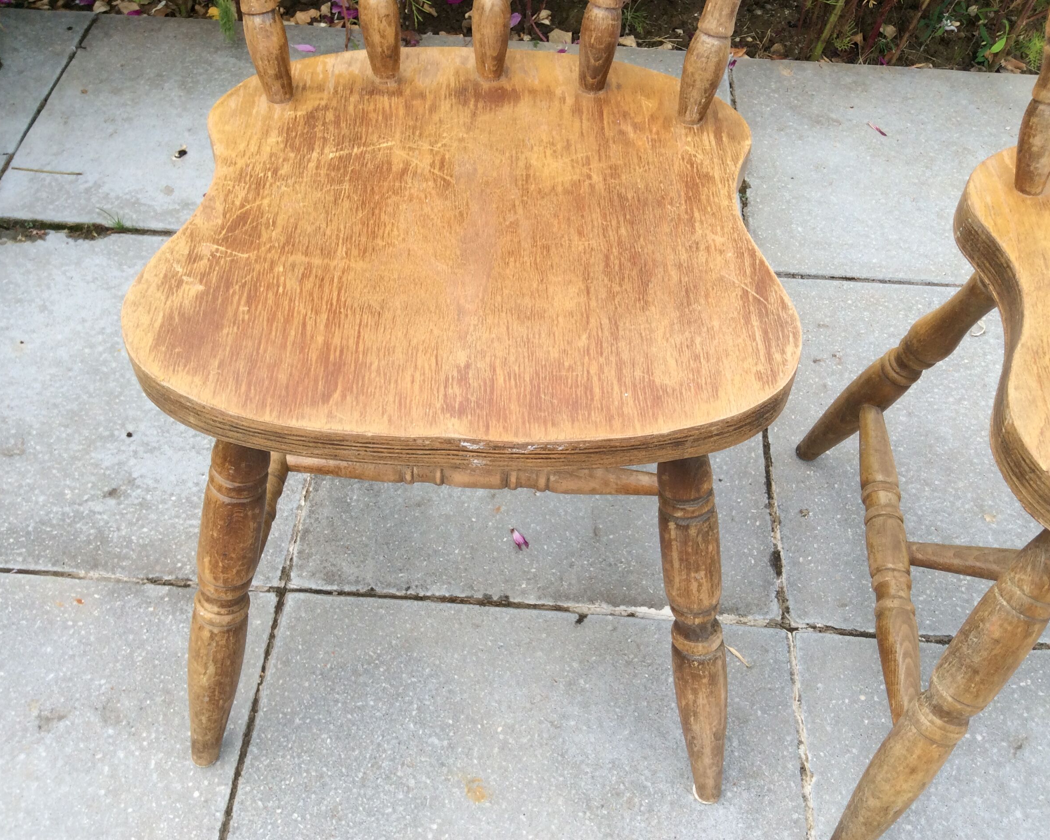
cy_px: 420
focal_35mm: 34
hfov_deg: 52.8
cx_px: 514
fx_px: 1056
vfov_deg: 43.4
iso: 32
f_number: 2.4
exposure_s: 1/256
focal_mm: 3.3
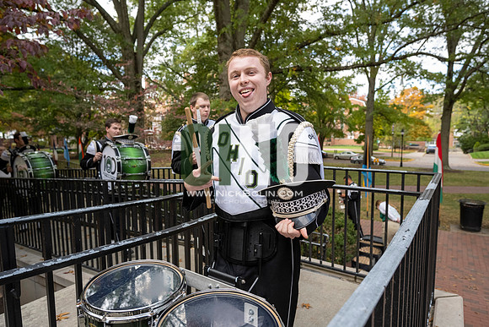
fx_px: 292
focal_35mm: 22
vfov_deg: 58.4
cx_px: 244
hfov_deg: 79.9
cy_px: 164
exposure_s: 1/1000
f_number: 4
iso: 1000
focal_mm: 21.5
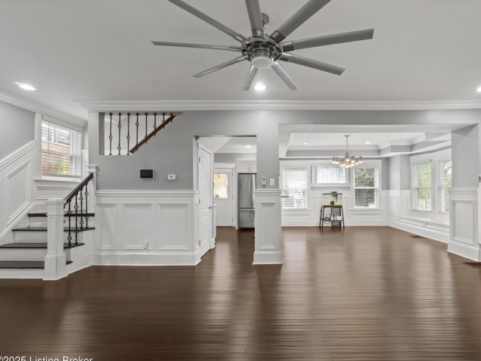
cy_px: 188
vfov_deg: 74.7
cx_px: 278
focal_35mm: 17
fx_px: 236
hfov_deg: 90.3
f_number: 10
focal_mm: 10
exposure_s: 1/5
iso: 400
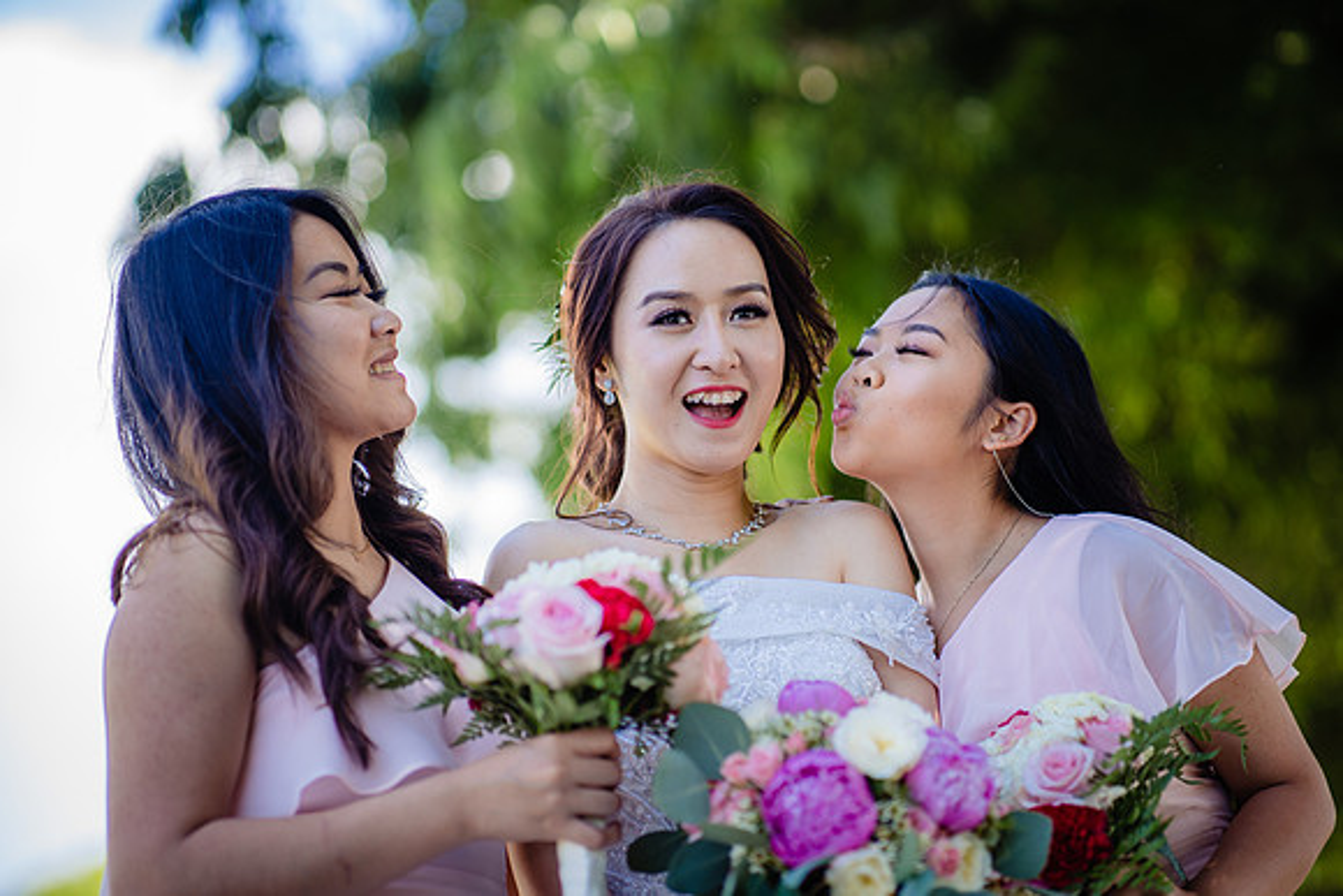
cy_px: 421
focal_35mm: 90
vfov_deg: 15.2
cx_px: 713
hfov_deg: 22.6
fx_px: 3365
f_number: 1.8
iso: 100
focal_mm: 85
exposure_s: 1/500
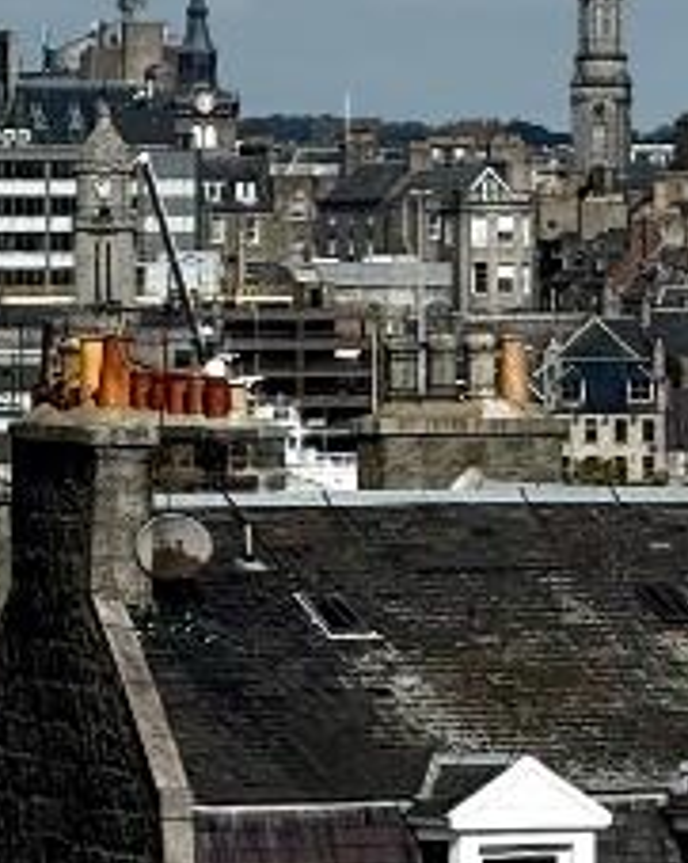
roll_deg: +0.4
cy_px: -407
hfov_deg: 2.9
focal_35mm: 529
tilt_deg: +2.7
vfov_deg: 3.6
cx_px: 182
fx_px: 13492
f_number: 2.8
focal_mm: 15.66
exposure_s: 1/2710
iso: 50
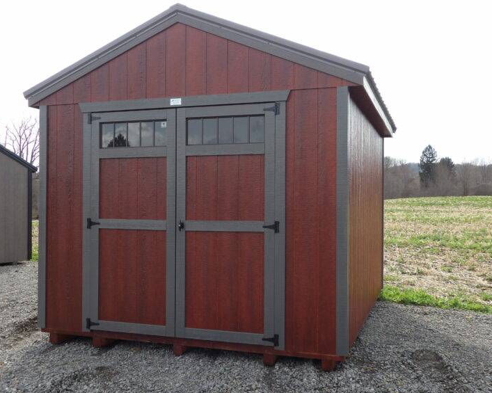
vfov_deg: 42.2
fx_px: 509
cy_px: 195
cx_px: 252
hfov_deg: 51.5
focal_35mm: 35
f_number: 3.6
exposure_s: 1/291
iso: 100
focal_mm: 5.9
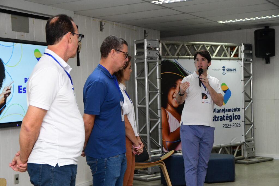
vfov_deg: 20.6
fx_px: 512
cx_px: 140
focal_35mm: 66
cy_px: 93
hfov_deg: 30.5
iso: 2000
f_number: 5
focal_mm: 44
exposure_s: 1/200
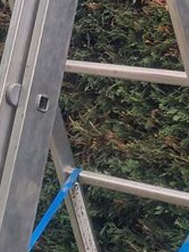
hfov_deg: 12.7
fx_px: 823
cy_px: -170
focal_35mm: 113
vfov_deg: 15.5
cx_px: -47
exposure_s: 1/295
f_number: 1.8
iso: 50
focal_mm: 4.69
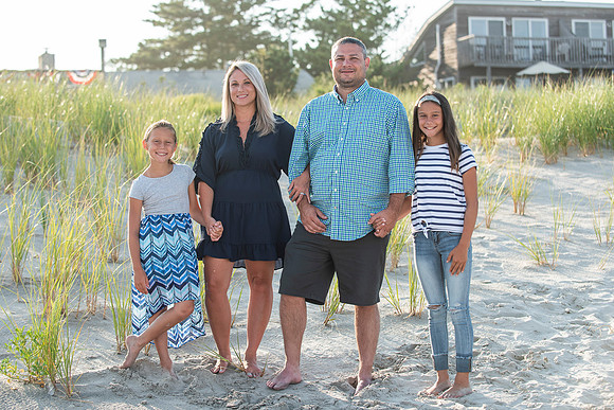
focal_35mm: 87
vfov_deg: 15.8
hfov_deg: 23.5
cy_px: 188
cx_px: 311
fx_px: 1476
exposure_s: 1/800
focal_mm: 80
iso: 250
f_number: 4
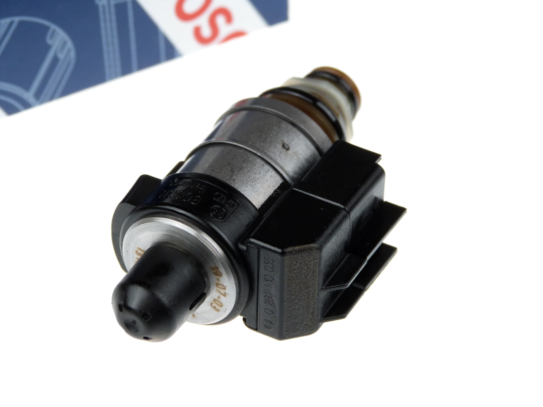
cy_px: 204
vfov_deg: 11.6
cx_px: 272
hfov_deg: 15.4
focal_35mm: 128
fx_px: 2008
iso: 200
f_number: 3.6
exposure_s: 1/160
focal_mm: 23.1
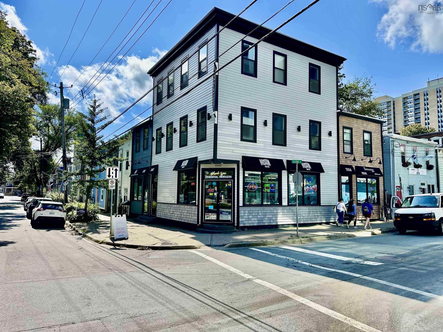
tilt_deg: +5.0
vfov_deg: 56.8
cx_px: 222
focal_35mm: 24
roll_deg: -0.5
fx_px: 307
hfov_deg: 71.6
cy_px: 166
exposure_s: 1/2967
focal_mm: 6.86
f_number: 1.78
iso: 80
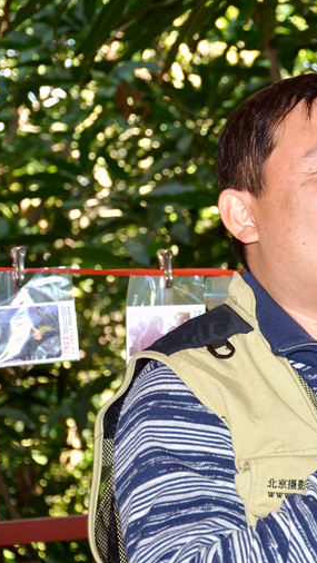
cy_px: 273
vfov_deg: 17.3
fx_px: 1851
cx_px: 414
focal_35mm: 124
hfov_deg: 9.6
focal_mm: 50
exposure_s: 1/80
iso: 200
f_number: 5
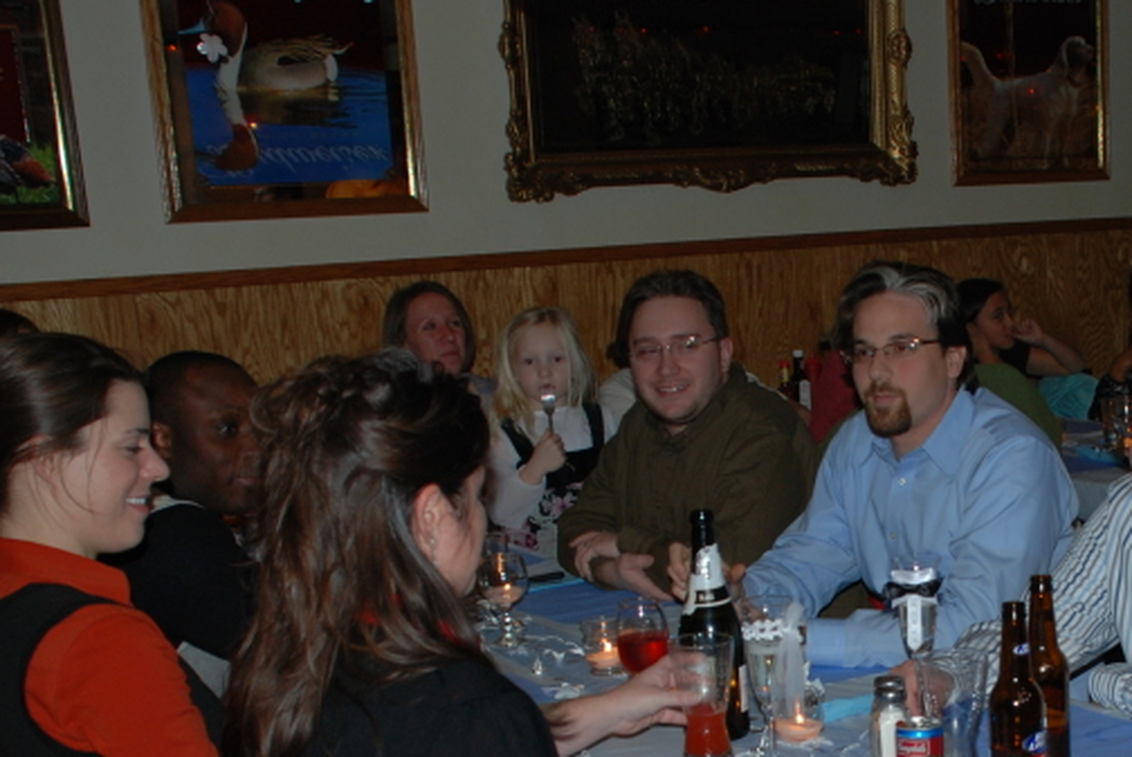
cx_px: 925
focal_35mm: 61
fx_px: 1920
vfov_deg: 21.8
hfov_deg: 31.9
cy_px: 675
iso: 200
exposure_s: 1/60
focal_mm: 20
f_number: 3.8
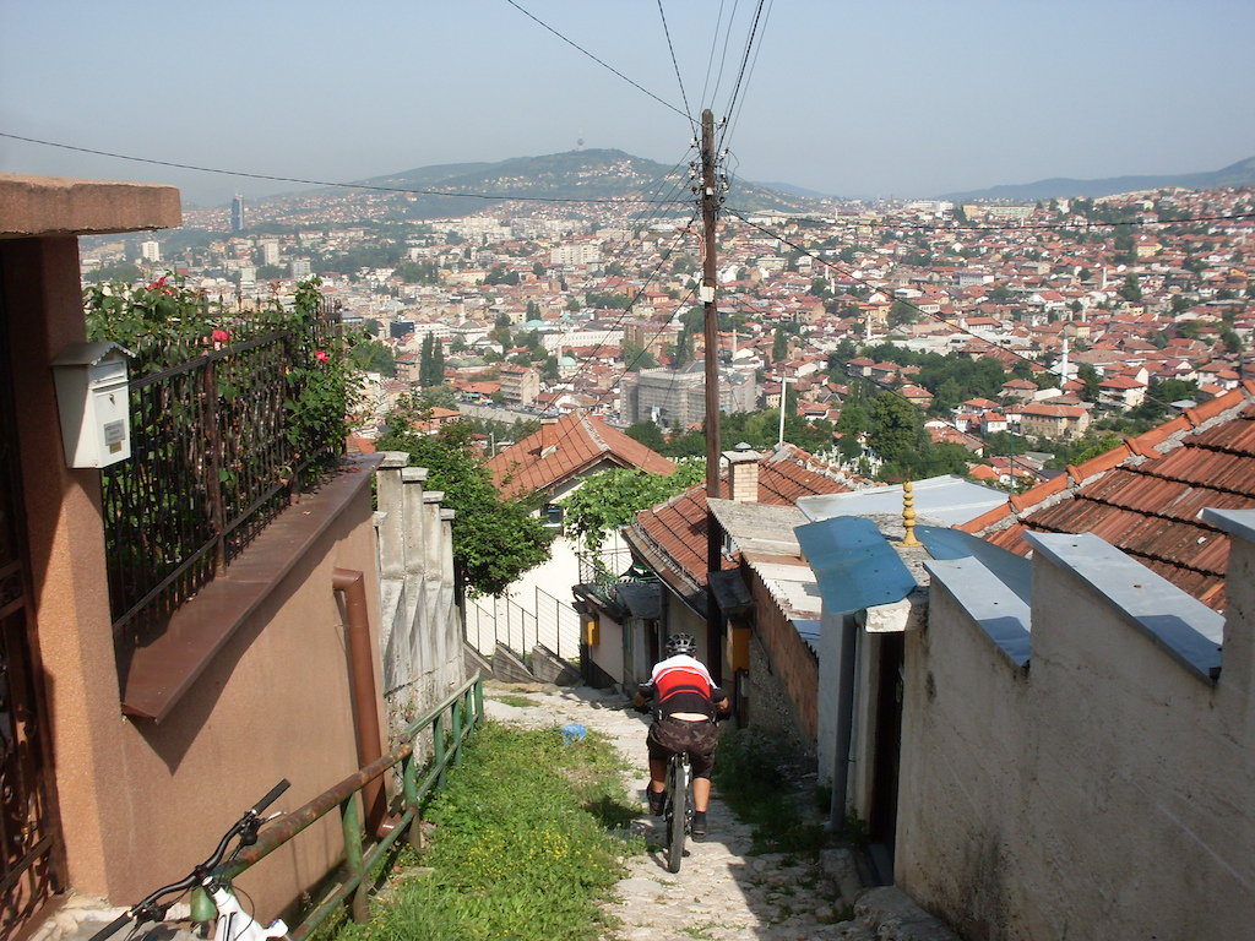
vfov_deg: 37.7
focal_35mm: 38
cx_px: 628
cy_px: 470
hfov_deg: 49.0
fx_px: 1378
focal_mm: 6.3
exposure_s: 1/180
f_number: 8.4
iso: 80
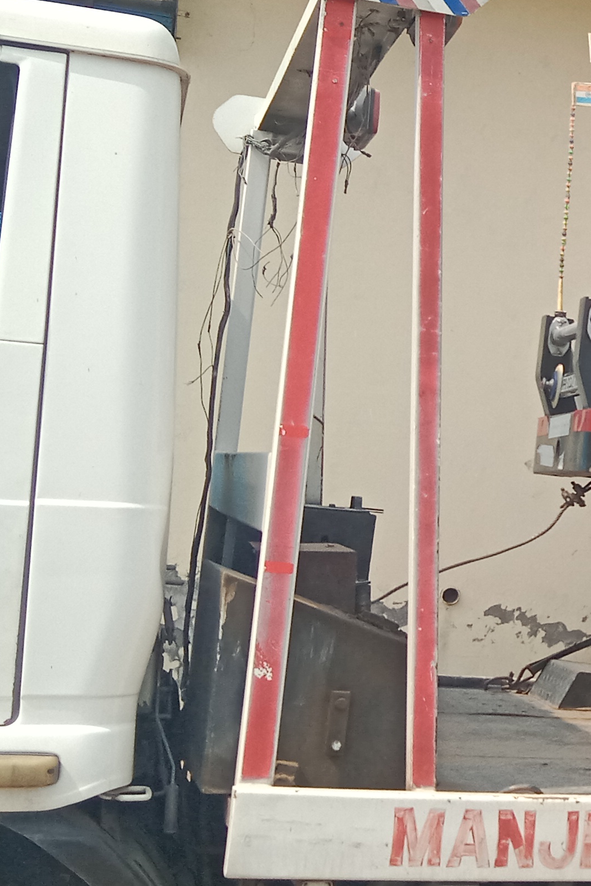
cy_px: 415
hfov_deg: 16.4
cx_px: 980
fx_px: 1797
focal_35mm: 73
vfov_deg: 27.7
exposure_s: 1/582
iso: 104
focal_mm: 3.65
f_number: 2.2
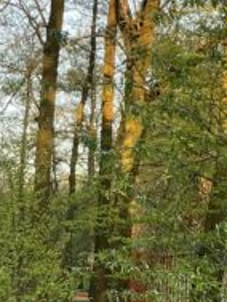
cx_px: -136
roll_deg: +0.2
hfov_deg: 10.1
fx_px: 1231
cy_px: 376
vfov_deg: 13.5
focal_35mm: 141
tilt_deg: -4.2
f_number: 1.6
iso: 32
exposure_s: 1/152
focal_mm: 4.2
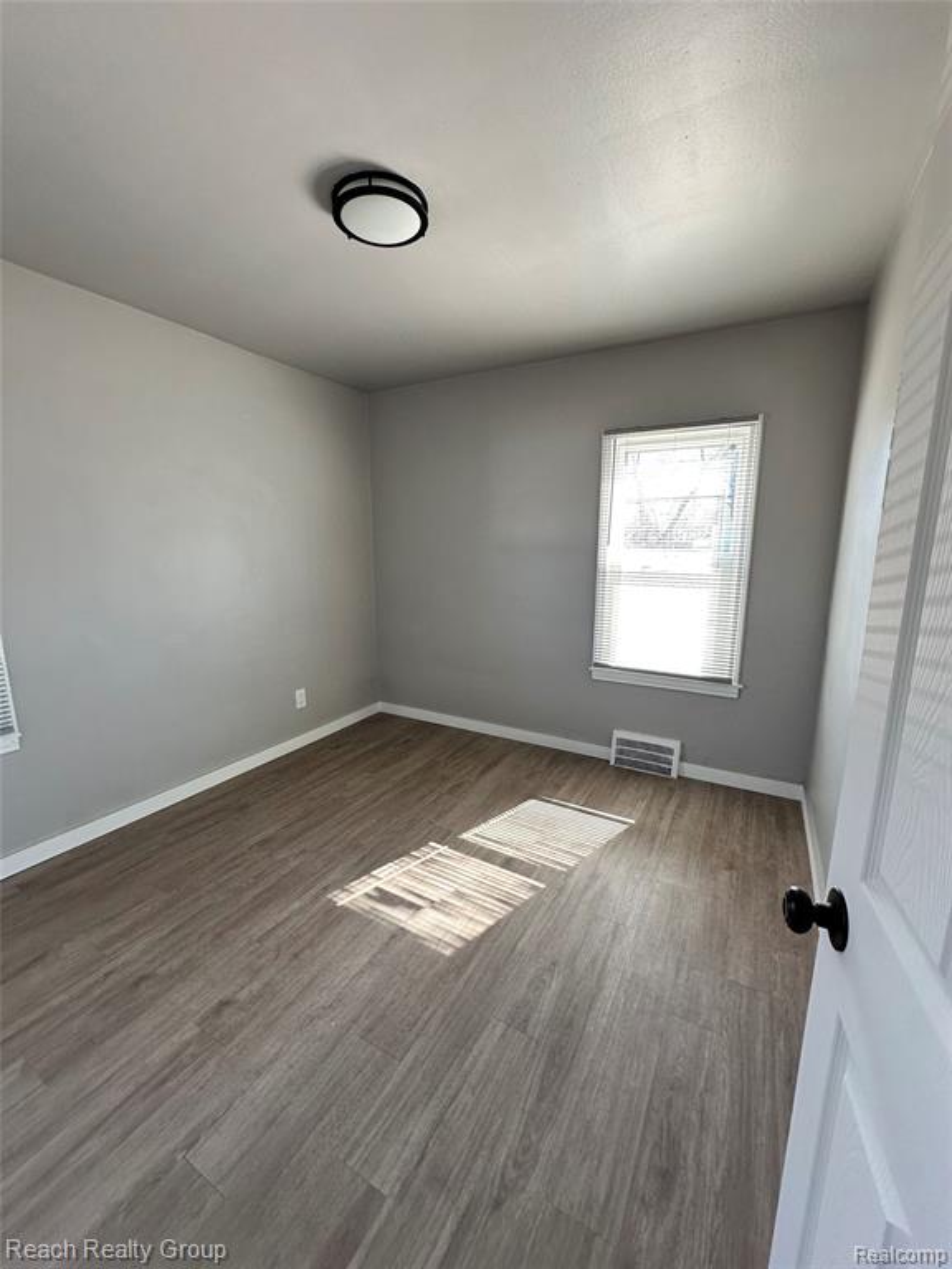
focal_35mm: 14
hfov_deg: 85.7
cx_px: 476
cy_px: 634
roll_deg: -0.3
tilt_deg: -10.9
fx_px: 513
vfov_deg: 102.1
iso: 100
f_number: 2.2
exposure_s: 1/99
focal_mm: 2.22
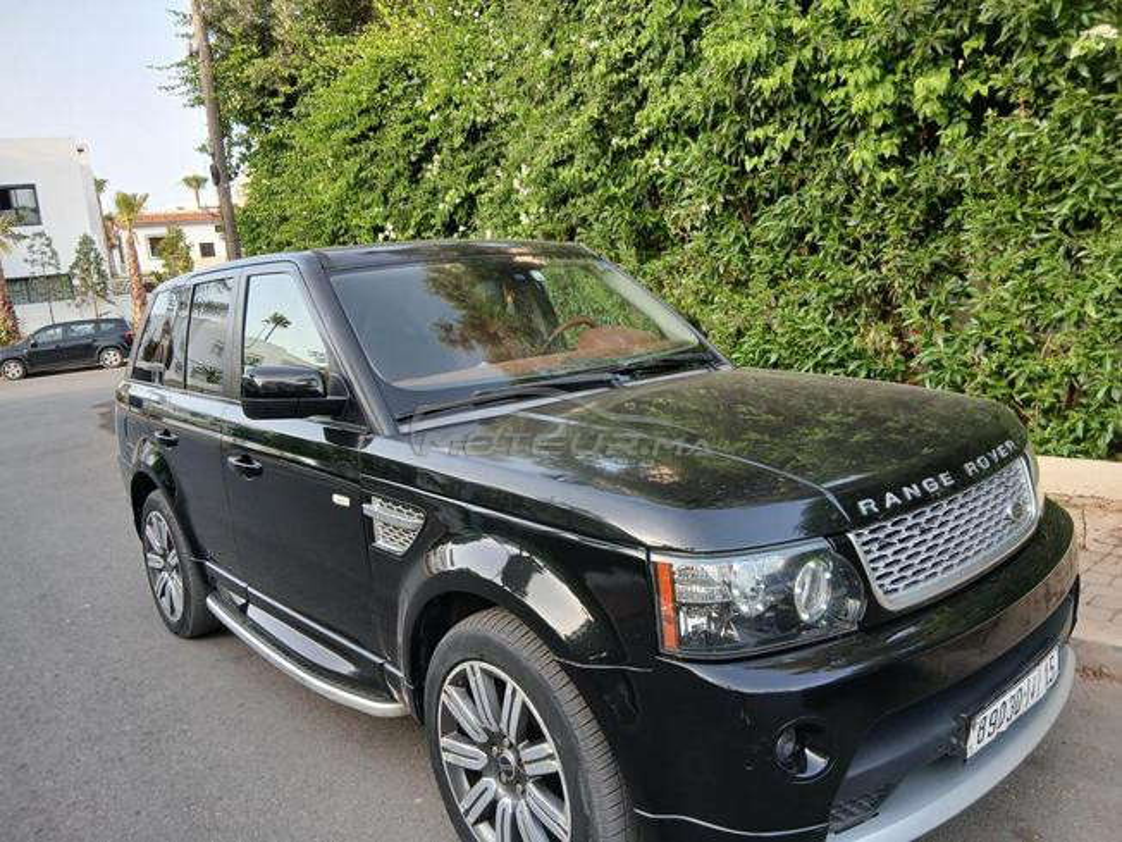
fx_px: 843
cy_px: 421
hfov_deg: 67.3
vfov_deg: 53.1
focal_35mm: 26
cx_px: 561
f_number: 1.8
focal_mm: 3.98
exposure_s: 1/50
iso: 32
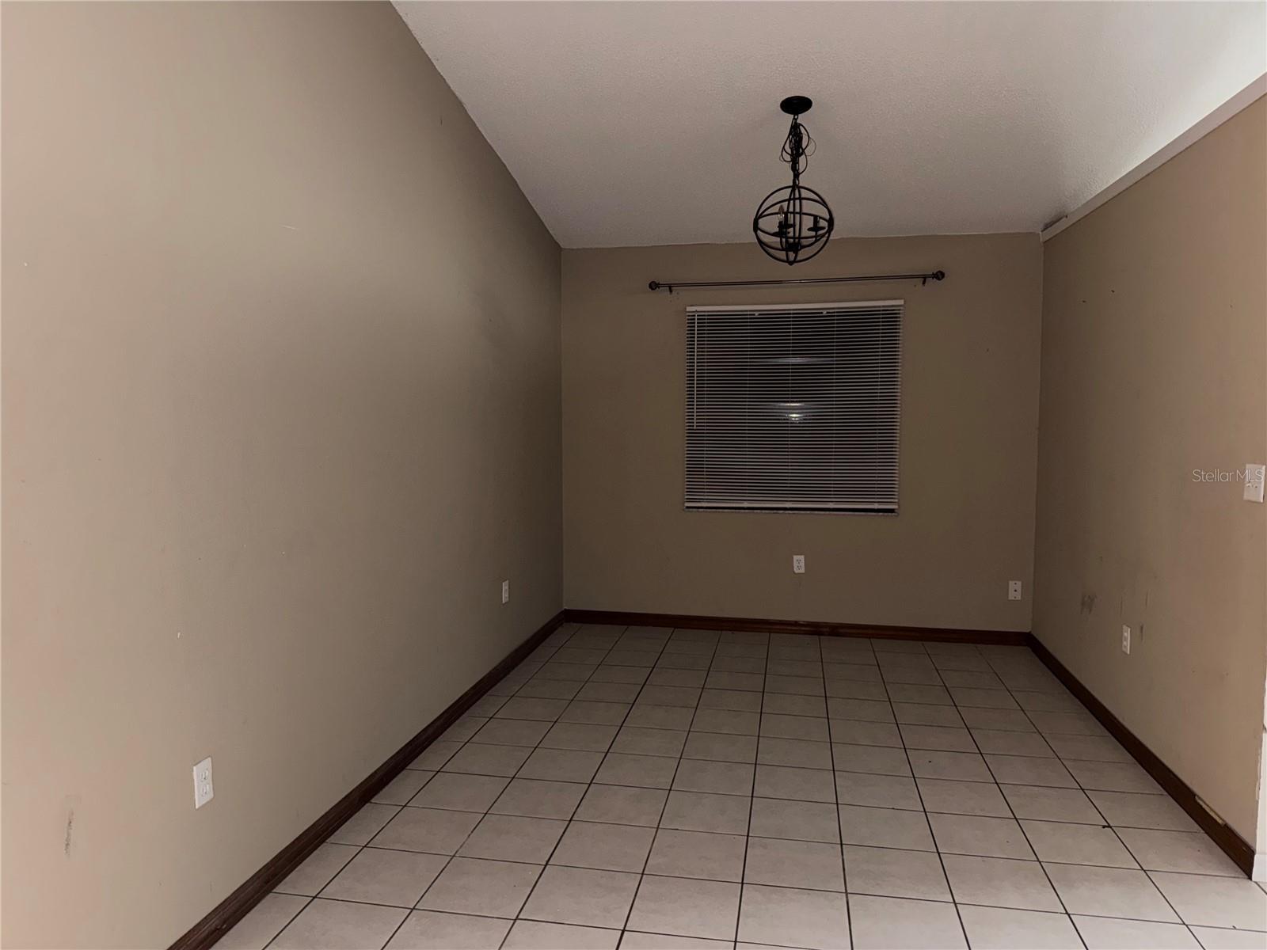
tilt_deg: -4.1
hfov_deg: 71.6
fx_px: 878
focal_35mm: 24
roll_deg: +0.1
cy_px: 475
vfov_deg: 56.8
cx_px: 634
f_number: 1.78
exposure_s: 1/8
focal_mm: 6.76
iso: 160
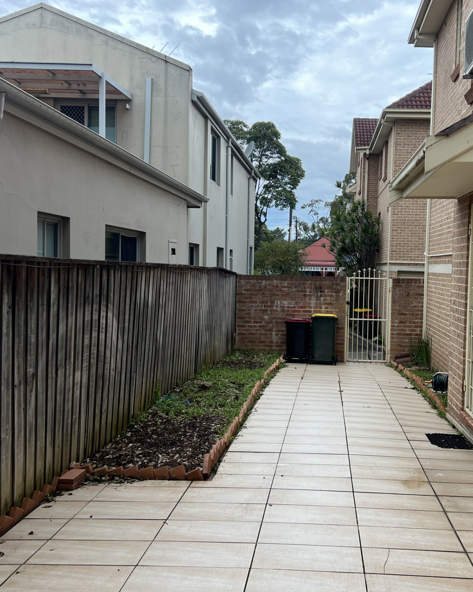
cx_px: 311
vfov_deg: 52.9
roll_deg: -1.2
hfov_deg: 42.8
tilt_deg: -3.8
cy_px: 297
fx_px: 595
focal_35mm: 34
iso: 50
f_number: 1.5
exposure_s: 1/696
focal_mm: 5.7
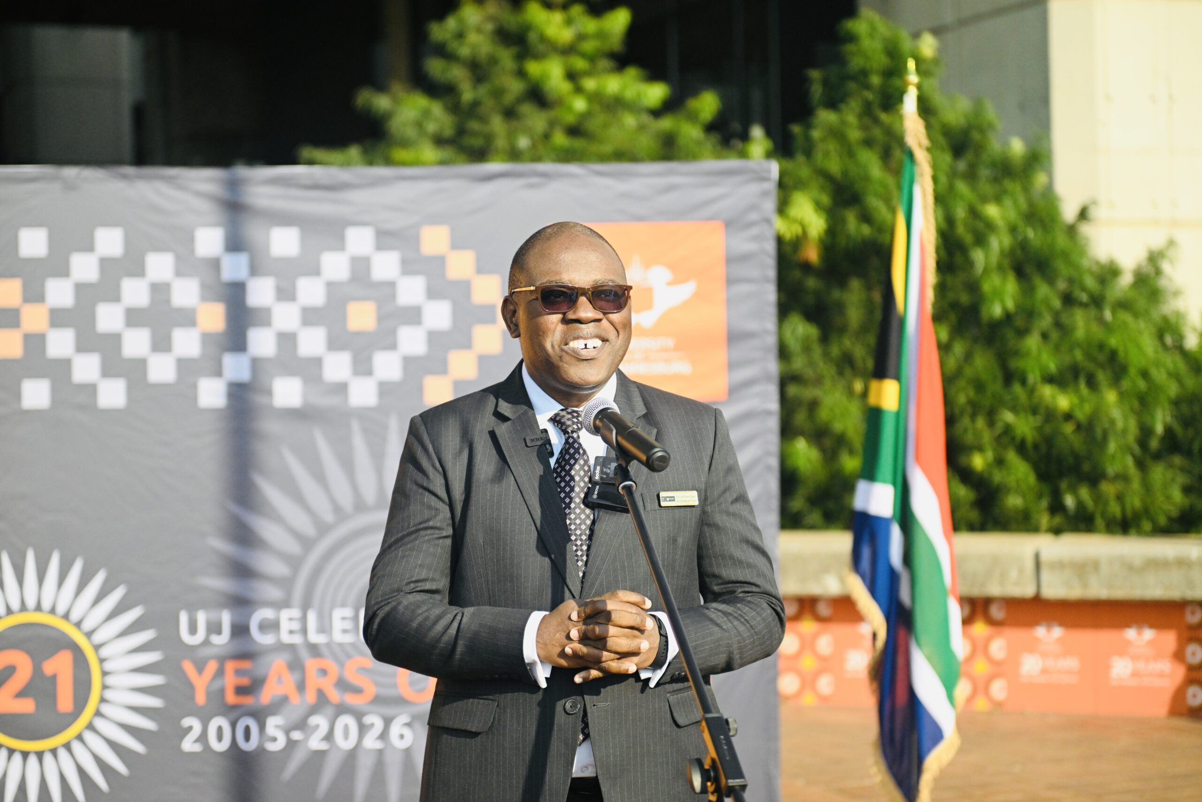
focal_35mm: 70
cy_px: 401
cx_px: 601
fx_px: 2337
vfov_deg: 19.5
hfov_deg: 28.8
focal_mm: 70
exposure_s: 1/13000
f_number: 2.8
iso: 1600
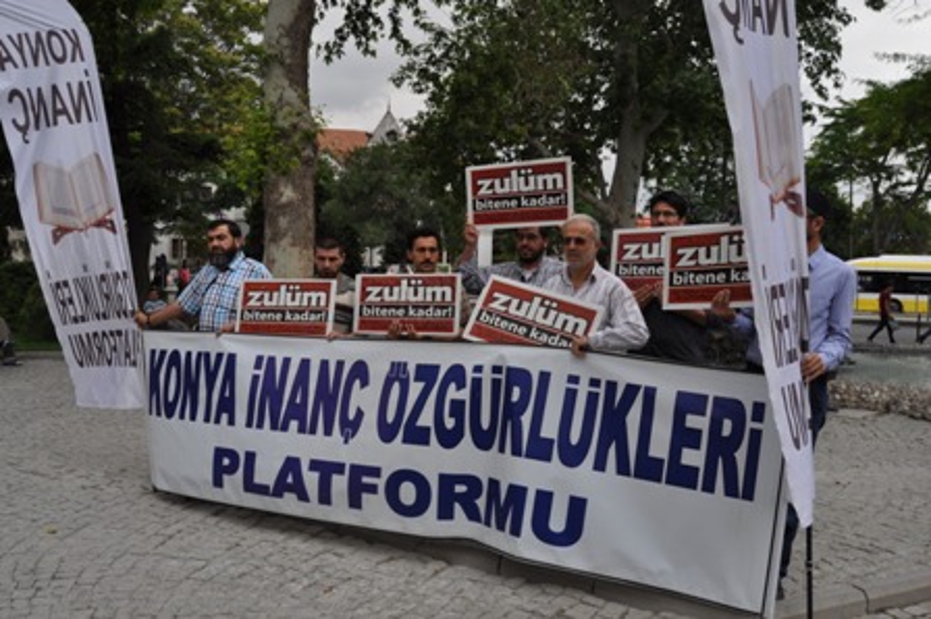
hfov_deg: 62.0
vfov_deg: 43.5
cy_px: 310
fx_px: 775
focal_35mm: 30
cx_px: 466
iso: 200
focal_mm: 20
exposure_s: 1/320
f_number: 9
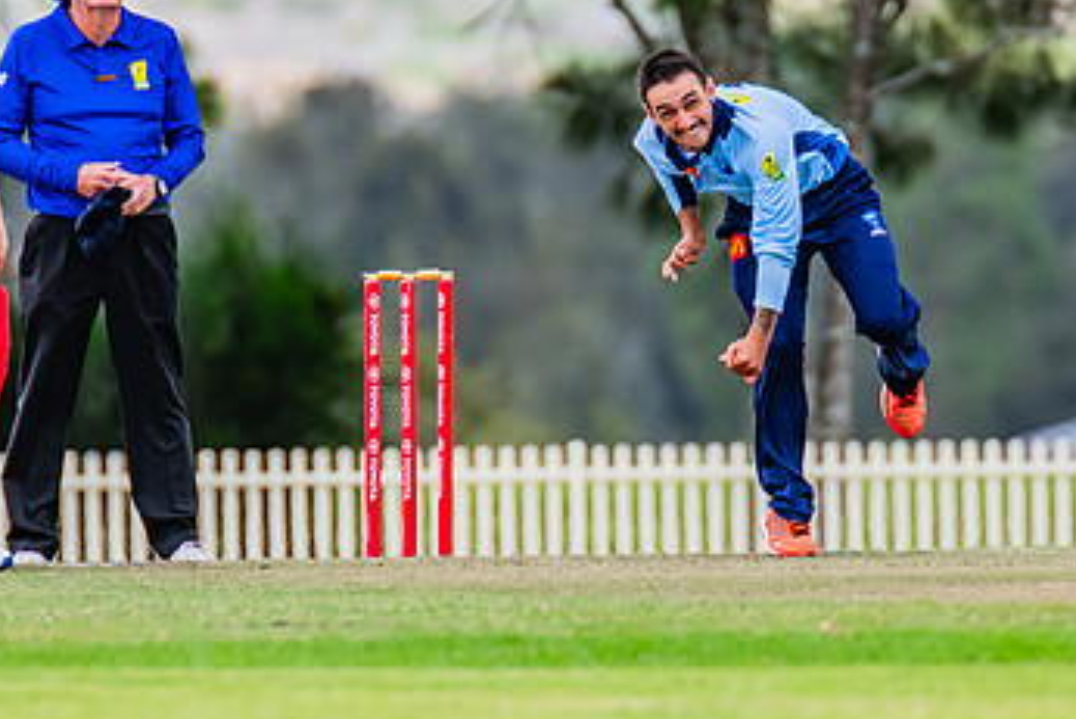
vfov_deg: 1.1
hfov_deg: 1.7
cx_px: 767
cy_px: 256
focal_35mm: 1215
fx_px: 36328
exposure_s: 1/1250
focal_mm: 600
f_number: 8
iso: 800
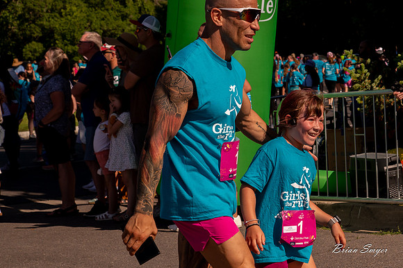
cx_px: 297
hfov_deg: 17.7
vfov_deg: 11.9
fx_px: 1288
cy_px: 134
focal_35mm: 115
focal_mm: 78
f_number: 11
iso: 800
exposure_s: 1/1600
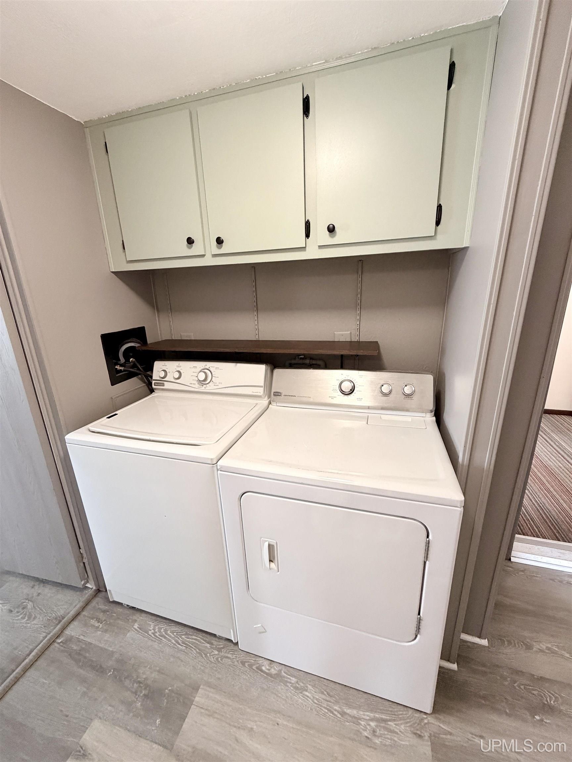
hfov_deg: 85.7
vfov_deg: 102.1
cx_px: 286
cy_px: 381
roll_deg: +1.3
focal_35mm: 14
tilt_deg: -17.5
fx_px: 308
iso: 400
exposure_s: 1/60
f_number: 2.2
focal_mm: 2.22
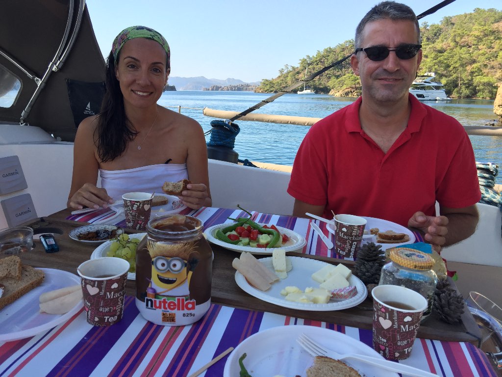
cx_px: 251
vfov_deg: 48.2
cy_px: 188
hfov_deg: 61.7
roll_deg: -0.8
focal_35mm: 29
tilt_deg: -12.9
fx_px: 421
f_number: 2.2
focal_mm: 4.15
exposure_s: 1/573
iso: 32
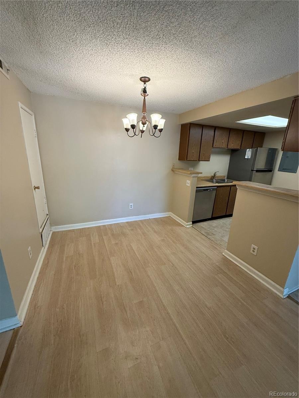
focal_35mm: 14
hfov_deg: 85.7
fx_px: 161
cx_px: 150
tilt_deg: -16.0
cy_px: 199
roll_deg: -2.0
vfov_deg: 102.1
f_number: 2.2
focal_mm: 2.22
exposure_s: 1/120
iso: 320
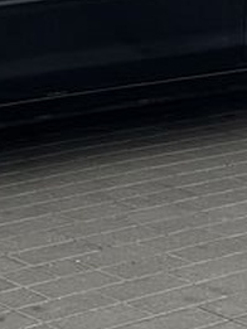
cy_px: -237
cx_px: -50
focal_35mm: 147
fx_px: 1397
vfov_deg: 12.4
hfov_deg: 9.9
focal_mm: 6.76
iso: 80
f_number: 1.78
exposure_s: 1/2174
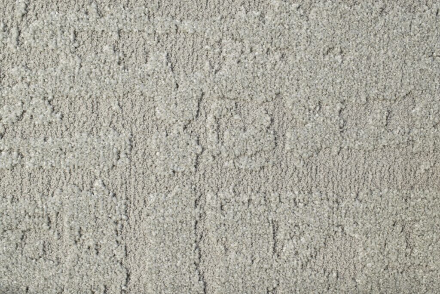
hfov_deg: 33.4
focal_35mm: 60
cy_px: 147
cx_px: 220
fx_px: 733
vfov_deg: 22.6
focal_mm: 40
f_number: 11
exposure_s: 1/1.25
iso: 100
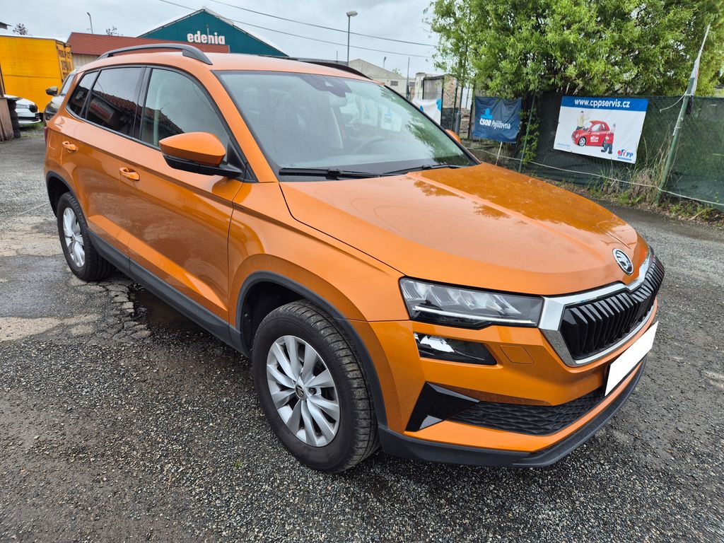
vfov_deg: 58.9
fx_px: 481
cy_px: 272
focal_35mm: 23
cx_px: 362
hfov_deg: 73.9
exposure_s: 1/846
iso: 25
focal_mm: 5.4
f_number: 1.8
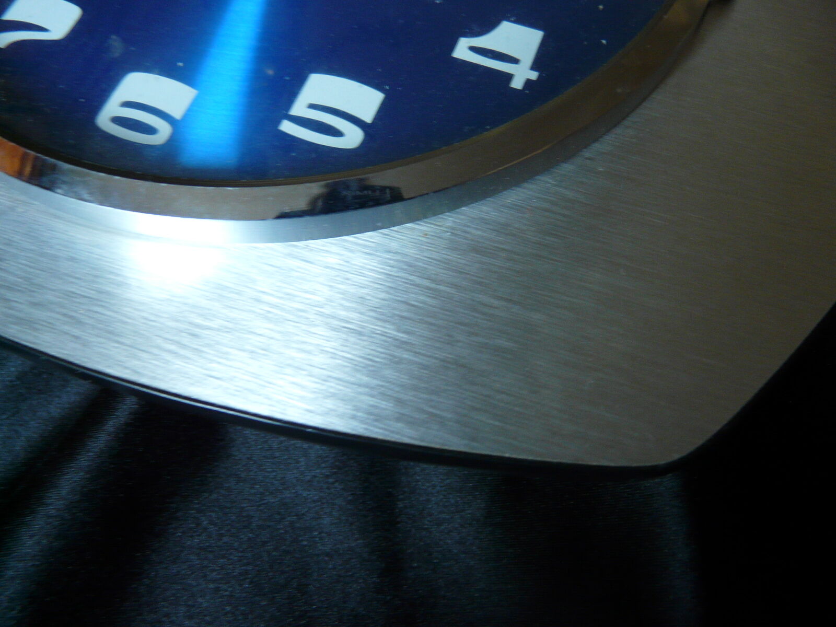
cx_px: 418
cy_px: 314
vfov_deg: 49.7
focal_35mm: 28
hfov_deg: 63.4
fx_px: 676
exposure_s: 1/10
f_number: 2.8
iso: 200
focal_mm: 4.6
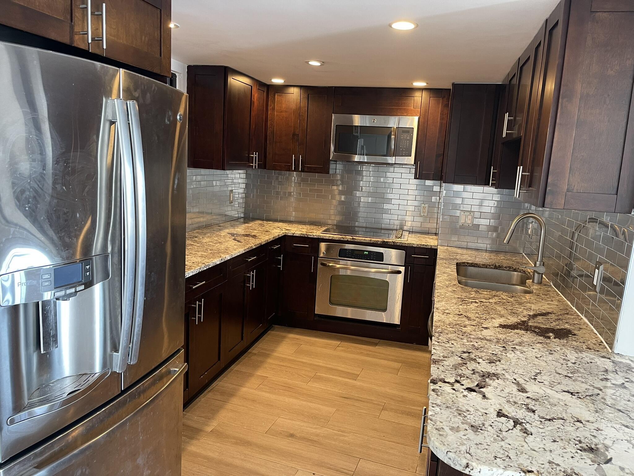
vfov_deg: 54.9
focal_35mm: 25
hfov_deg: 69.4
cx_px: 317
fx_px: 458
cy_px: 238
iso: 200
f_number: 1.6
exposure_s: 1/60
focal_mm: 5.1
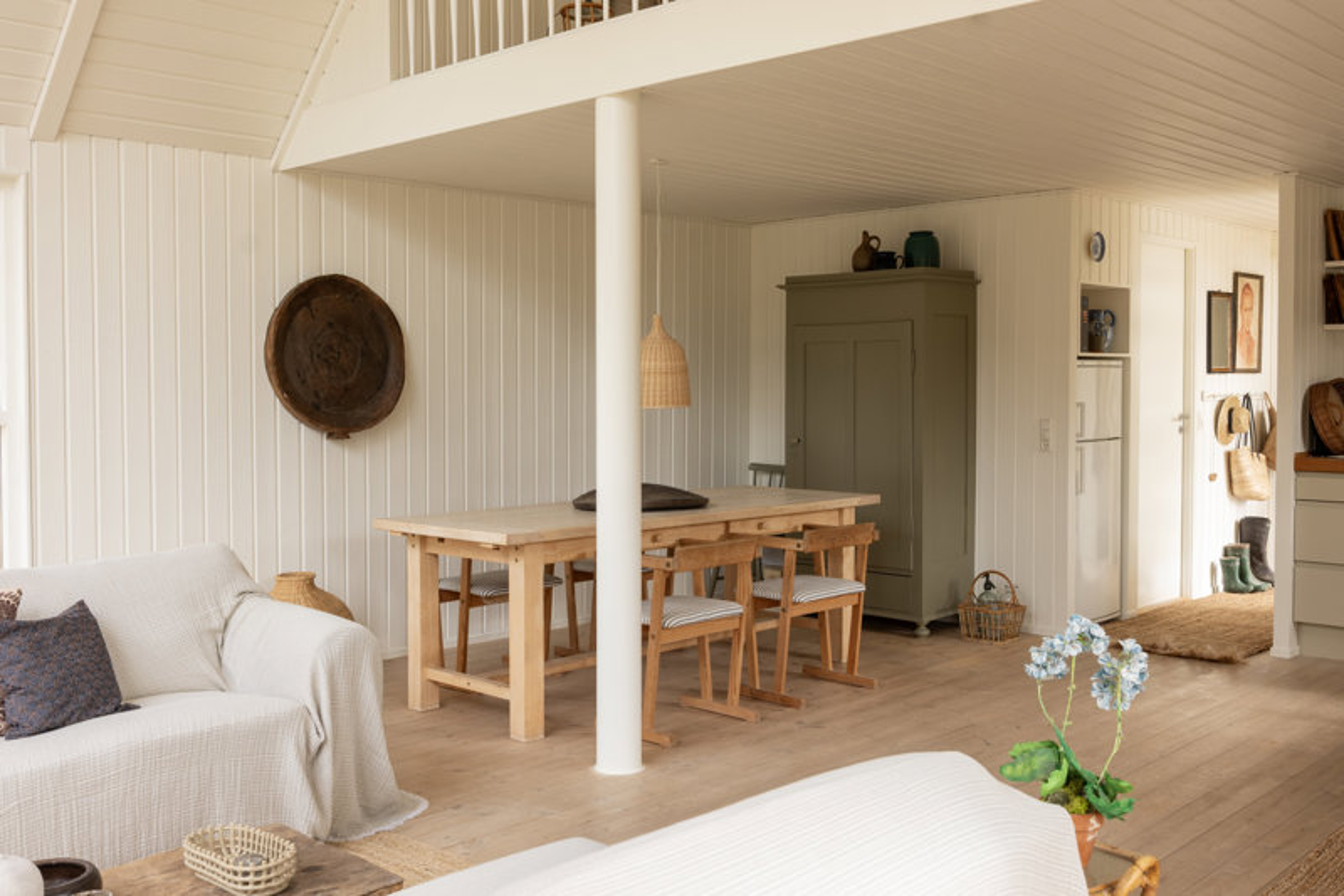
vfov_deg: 37.8
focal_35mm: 35
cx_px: 672
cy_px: 448
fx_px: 1306
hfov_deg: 54.4
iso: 400
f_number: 10
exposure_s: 1/25
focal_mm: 35
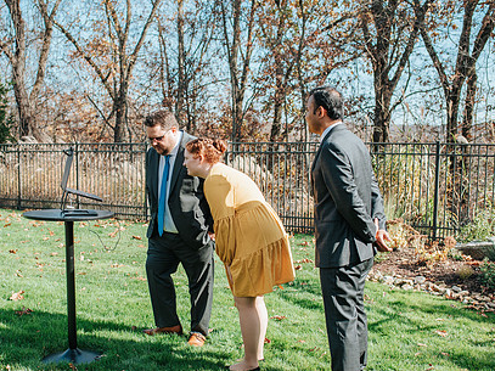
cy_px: 232
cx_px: 210
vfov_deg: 30.1
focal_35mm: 48
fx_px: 686
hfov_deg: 39.6
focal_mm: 35
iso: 280
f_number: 3.5
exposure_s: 1/1250
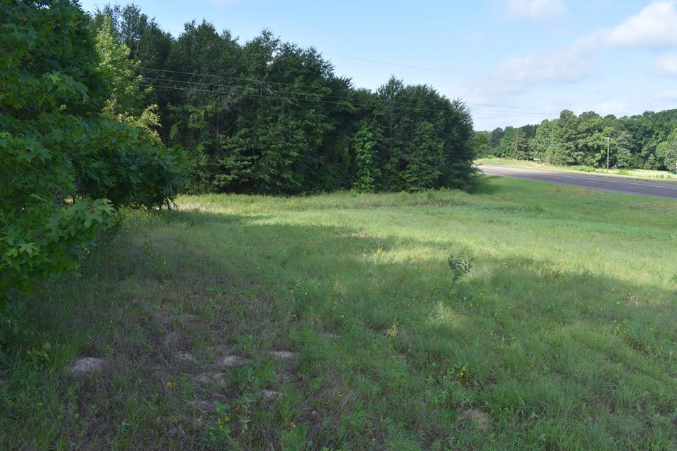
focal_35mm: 29
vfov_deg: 44.9
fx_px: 545
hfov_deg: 63.7
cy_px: 236
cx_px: 340
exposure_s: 1/250
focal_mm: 18
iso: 250
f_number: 8
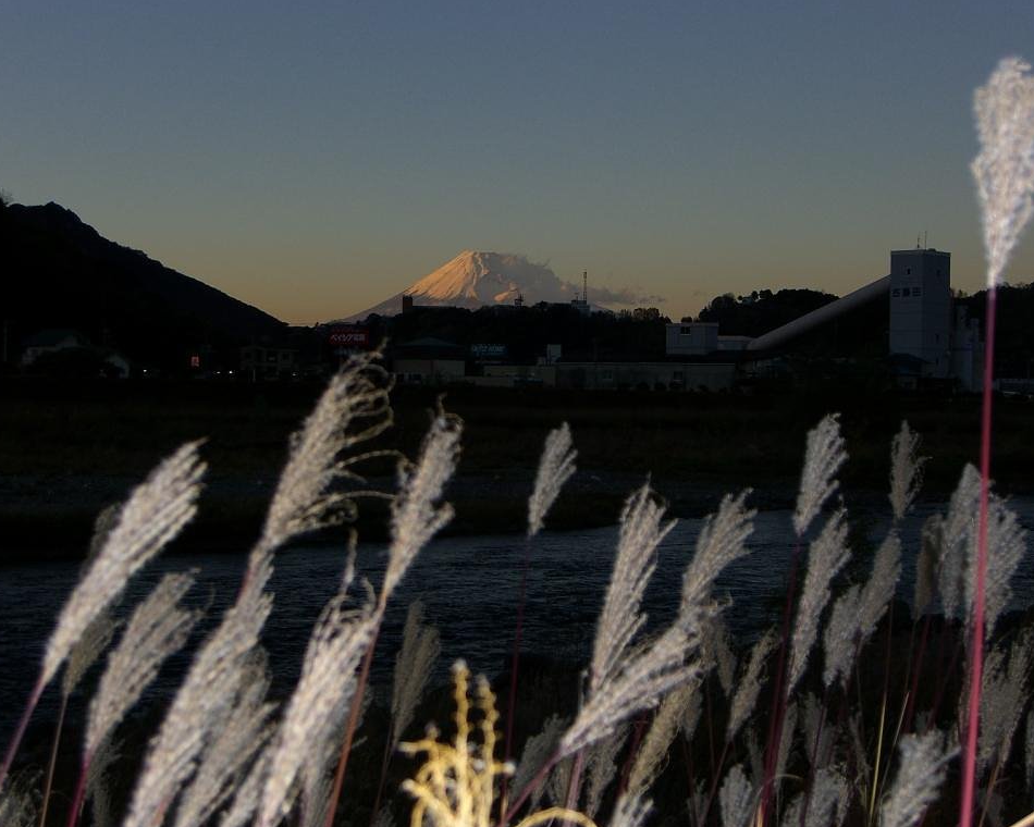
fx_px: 1836
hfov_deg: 31.5
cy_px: 414
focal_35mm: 60
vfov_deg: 25.4
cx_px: 508
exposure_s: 1/500
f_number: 3.6
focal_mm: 11.8
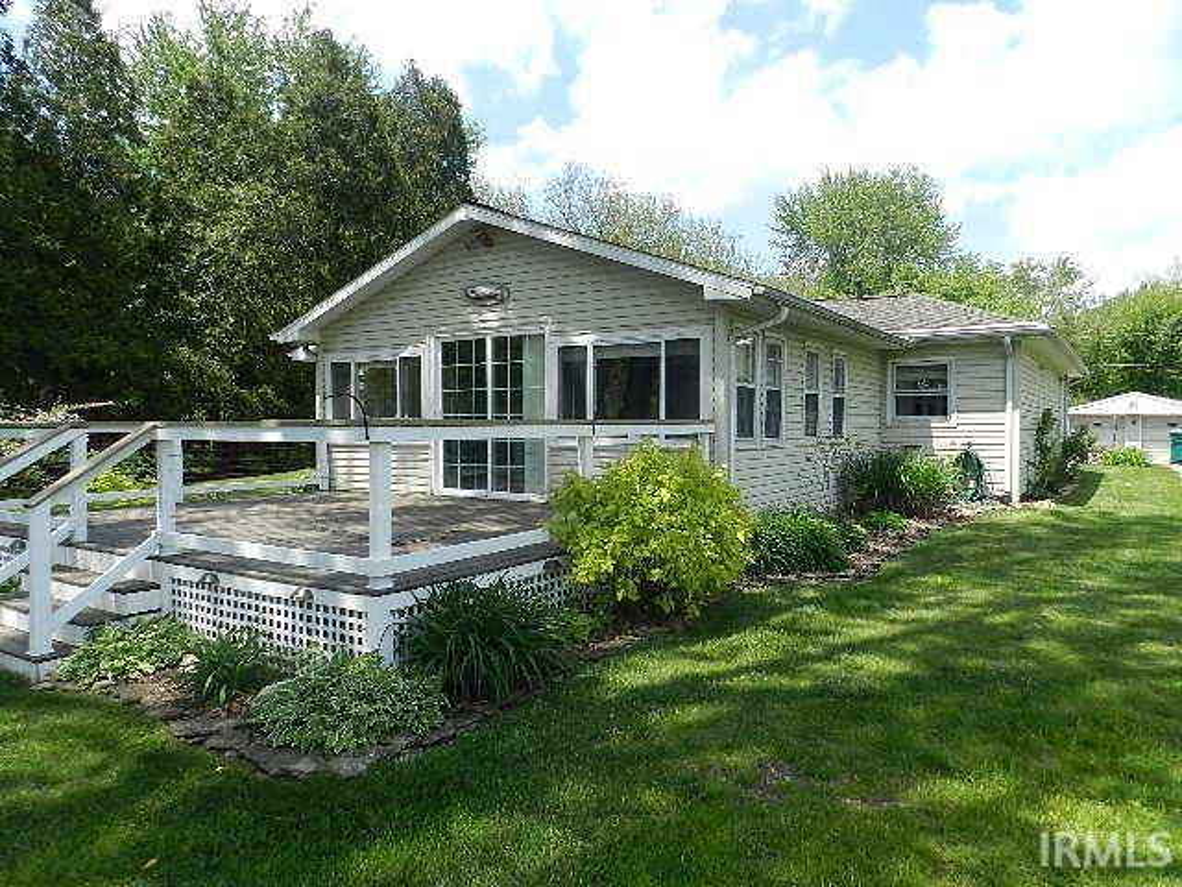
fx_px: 785
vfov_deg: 58.9
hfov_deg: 73.9
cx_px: 591
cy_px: 444
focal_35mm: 23
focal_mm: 4
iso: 160
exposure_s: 1/1000
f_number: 3.4
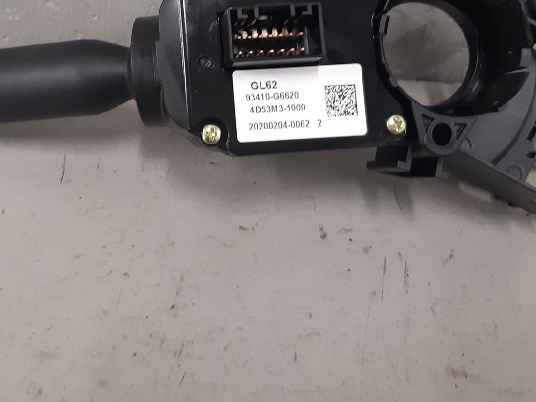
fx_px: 743
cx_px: 195
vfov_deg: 29.6
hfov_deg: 39.3
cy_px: 82
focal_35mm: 48
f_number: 1.7
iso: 200
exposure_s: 1/50
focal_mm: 3.93
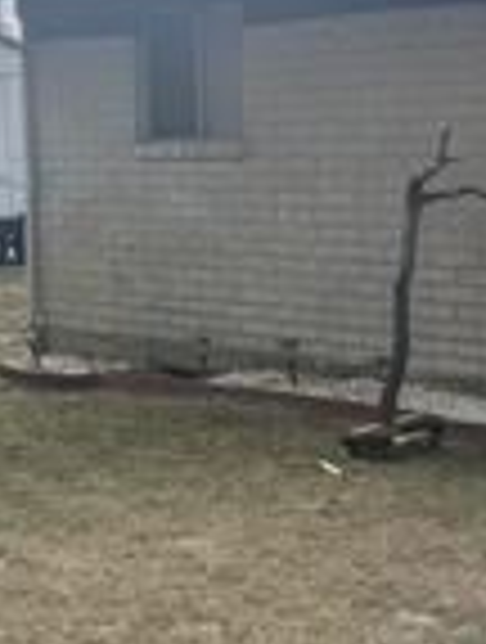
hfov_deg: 16.2
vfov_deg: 22.4
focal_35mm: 87
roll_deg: -0.2
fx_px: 1621
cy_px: 374
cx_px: 621
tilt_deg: -7.2
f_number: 1.6
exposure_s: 1/3049
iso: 50
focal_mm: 5.1
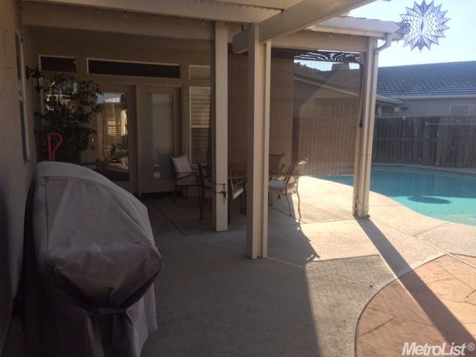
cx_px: 238
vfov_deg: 48.2
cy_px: 178
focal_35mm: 29
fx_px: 399
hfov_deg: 61.7
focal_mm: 4.15
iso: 32
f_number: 2.2
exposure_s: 1/791
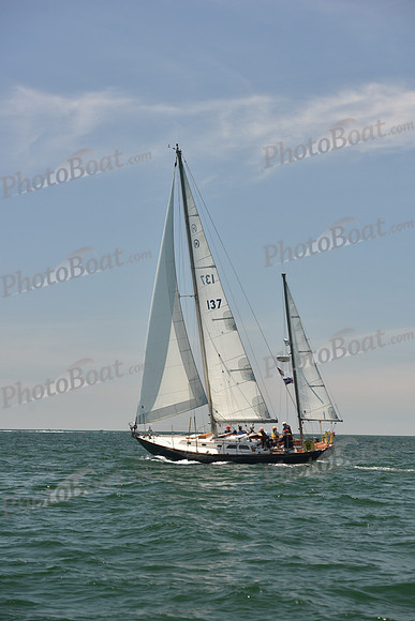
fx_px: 1486
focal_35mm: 86
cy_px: 310
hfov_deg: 15.9
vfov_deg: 23.6
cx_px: 208
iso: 250
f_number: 5.6
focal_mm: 86
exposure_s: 1/800
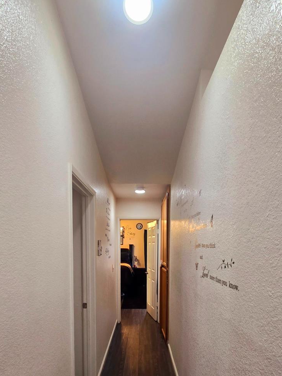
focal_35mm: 20
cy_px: 264
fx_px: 217
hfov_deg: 66.0
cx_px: 141
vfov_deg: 77.9
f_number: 2.2
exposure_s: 1/60.2
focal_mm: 2.2
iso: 160
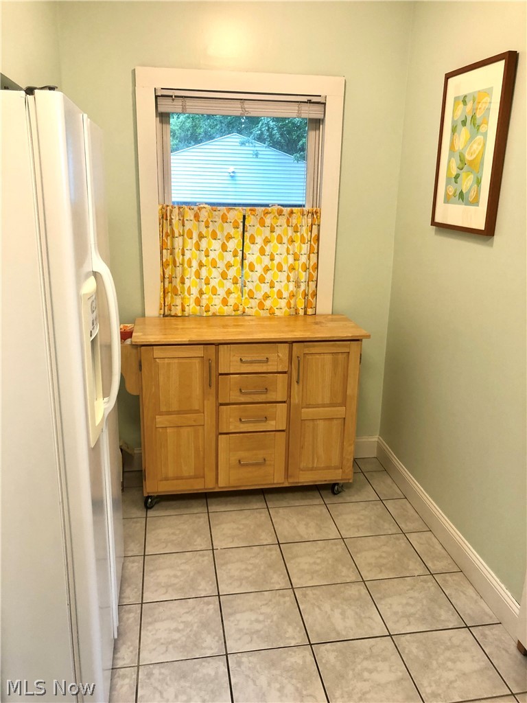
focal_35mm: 28
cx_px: 264
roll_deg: -1.5
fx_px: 568
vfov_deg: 63.4
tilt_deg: -15.4
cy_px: 352
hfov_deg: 49.7
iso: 40
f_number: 1.8
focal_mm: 3.99
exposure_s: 1/20
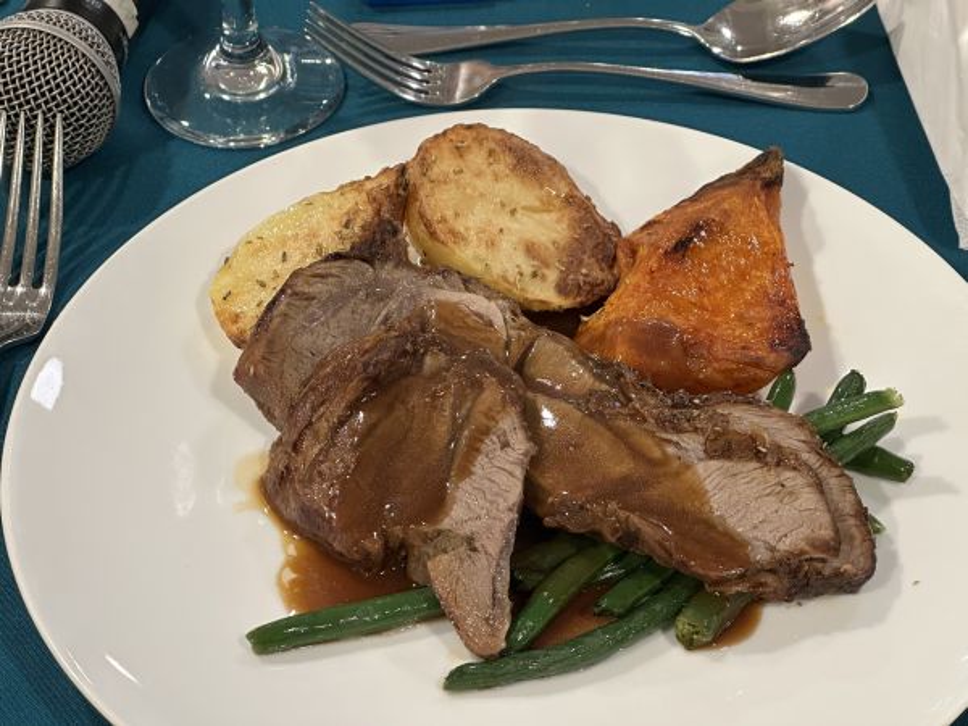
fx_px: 2153
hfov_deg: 25.3
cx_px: 484
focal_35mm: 77
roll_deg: +0.7
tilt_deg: -43.3
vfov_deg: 19.1
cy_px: 363
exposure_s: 1/50
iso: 250
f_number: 2.8
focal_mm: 9
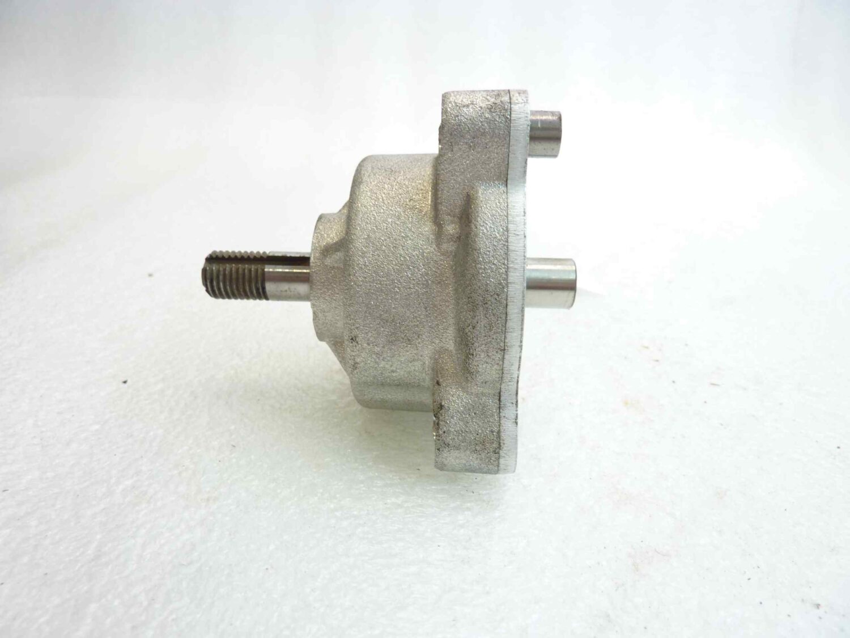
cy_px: 319
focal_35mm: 25
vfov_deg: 54.9
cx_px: 425
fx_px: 614
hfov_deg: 69.4
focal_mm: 4.1
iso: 80
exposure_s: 1/15
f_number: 3.3
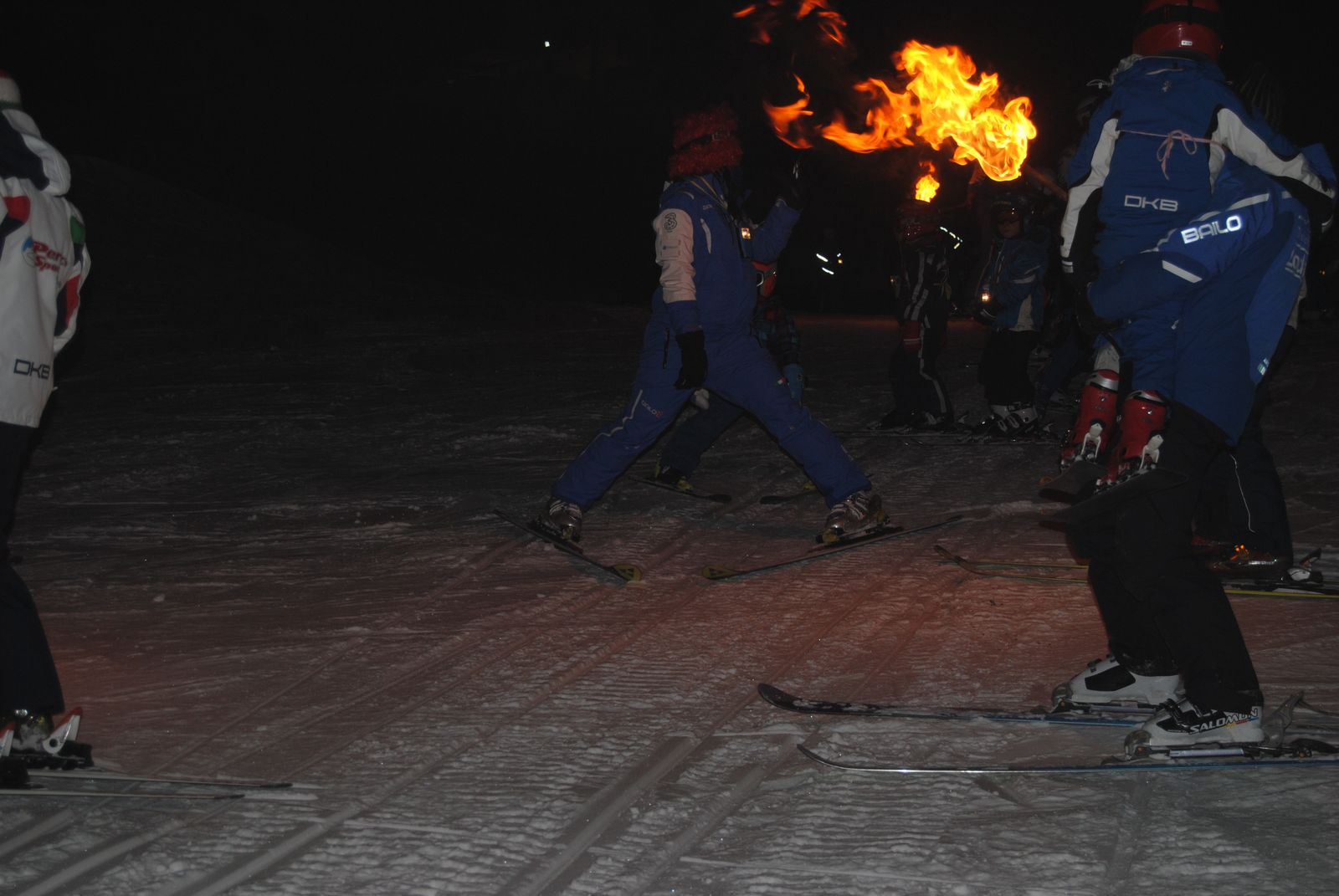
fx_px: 2681
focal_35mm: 72
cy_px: 448
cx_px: 670
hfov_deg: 28.0
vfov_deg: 19.0
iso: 200
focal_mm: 48
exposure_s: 1/60
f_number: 5.3
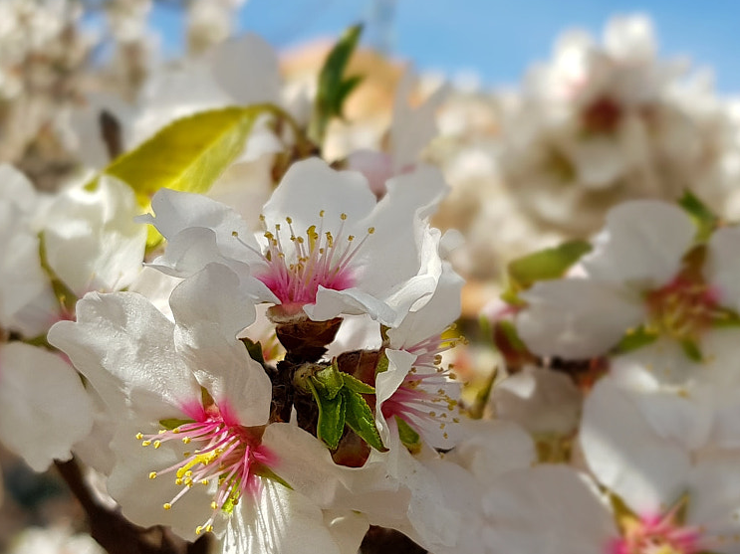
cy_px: 314
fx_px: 1197
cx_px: 370
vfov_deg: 26.1
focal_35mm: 56
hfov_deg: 34.4
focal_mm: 4.2
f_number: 1.7
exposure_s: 1/1856
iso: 40
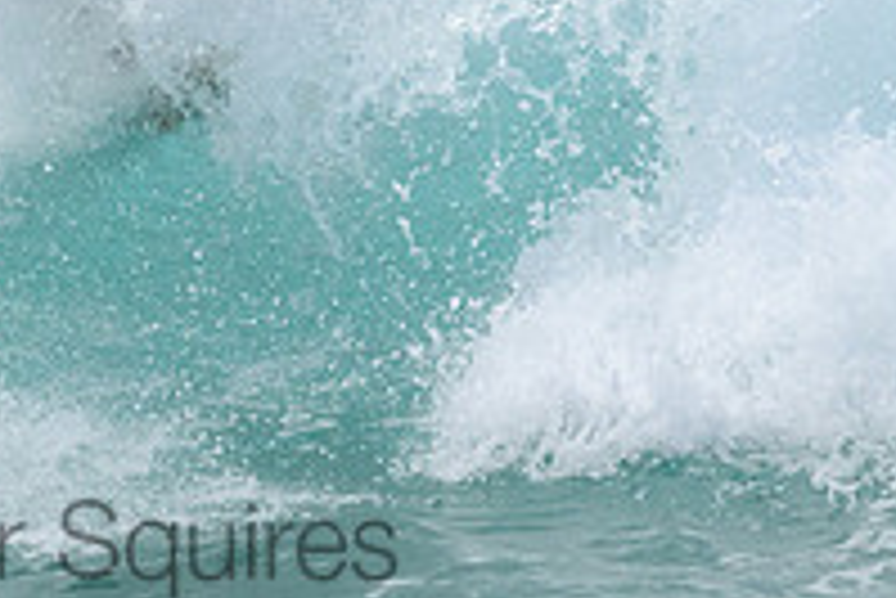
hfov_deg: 1.3
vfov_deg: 0.9
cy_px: -125
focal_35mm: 1560
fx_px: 38854
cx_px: -225
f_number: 11
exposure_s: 1/2000
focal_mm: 420
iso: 1000
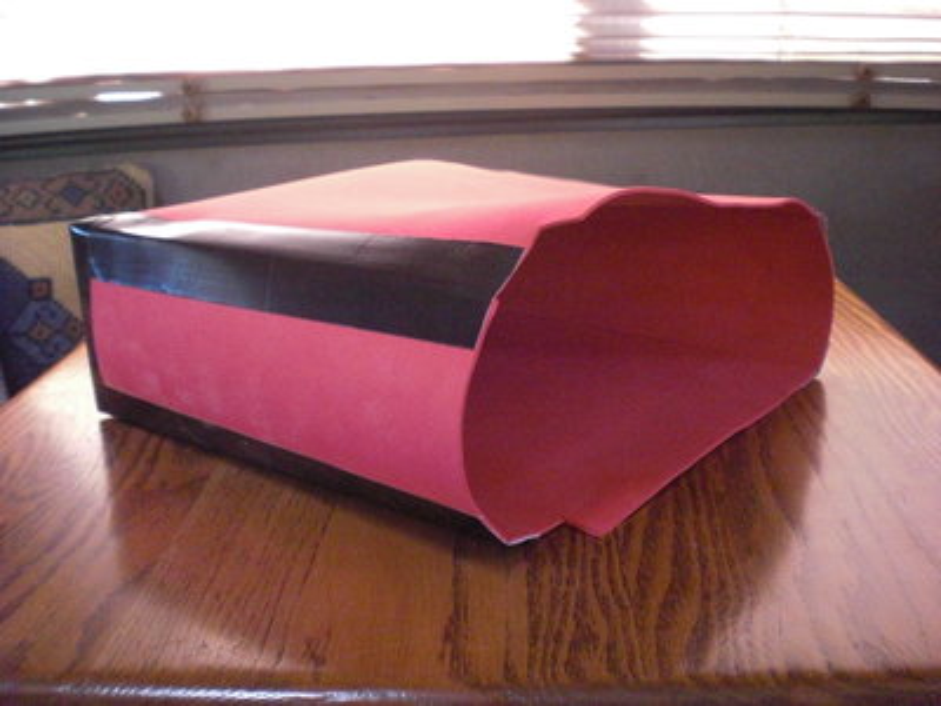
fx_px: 1033
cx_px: 470
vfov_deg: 37.7
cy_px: 353
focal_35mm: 38
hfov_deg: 49.0
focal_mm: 6.3
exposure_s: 1/30
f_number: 3.1
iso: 800
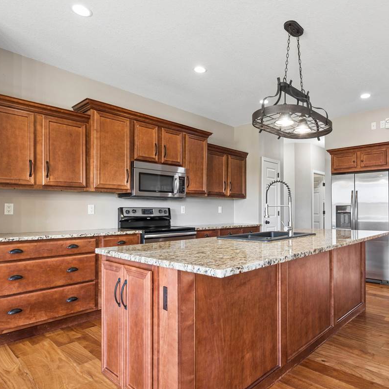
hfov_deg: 68.0
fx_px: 280
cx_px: 255
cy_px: 205
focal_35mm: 22
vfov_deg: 69.6
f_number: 10
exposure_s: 1/5
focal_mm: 16
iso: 400
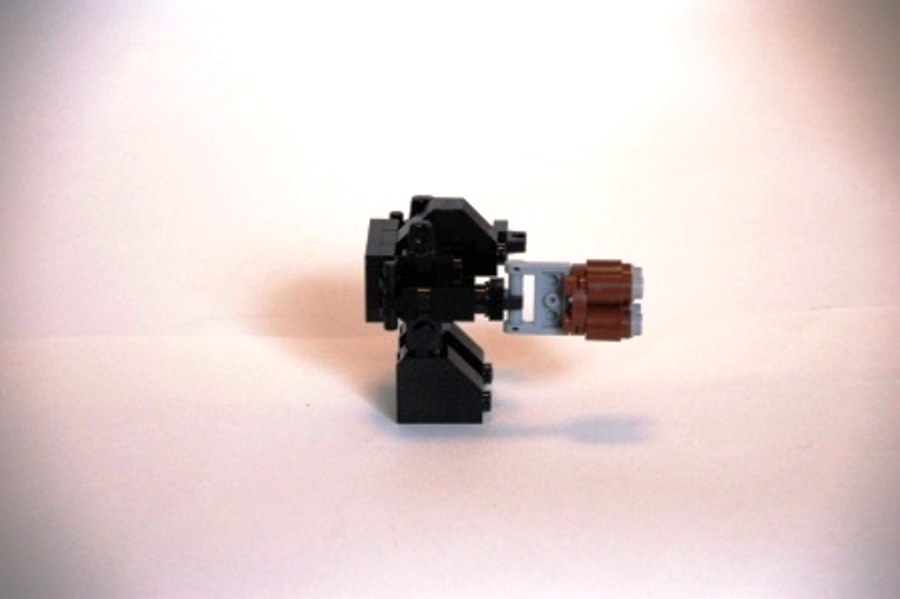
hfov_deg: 10.2
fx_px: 5059
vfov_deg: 6.8
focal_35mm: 202
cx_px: 450
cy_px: 300
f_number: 5.6
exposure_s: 1/100
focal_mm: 135
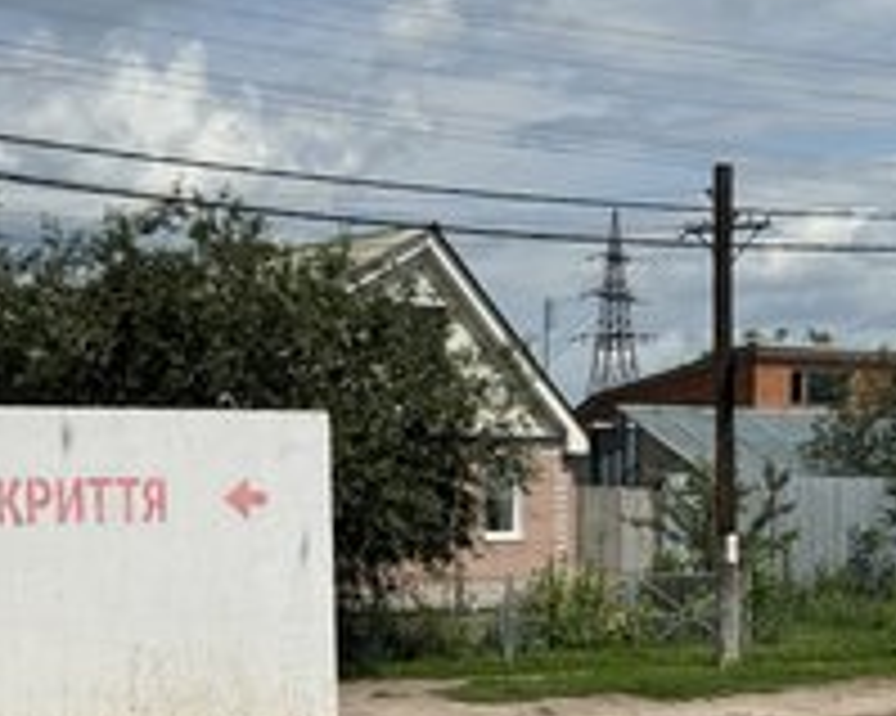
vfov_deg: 16.2
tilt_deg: -2.2
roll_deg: +0.8
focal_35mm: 94
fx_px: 2491
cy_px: 630
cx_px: 27
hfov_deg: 19.8
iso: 80
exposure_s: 1/12500
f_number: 1.78
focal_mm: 6.76
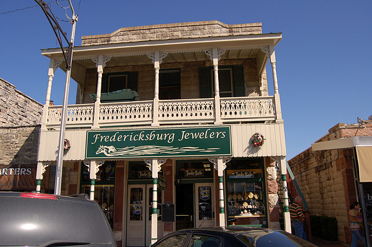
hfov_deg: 67.4
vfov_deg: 47.9
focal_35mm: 27
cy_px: 124
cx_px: 186
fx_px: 279
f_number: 5.6
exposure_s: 1/1000
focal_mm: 18
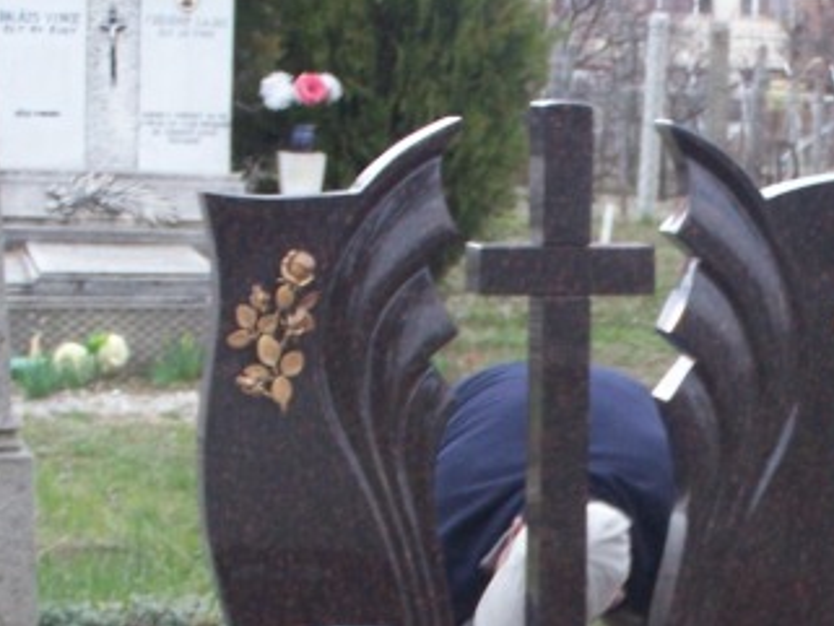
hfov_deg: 11.7
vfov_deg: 8.8
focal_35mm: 167
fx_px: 4025
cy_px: 683
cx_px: 779
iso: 140
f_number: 3.2
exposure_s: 1/25
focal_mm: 11.1
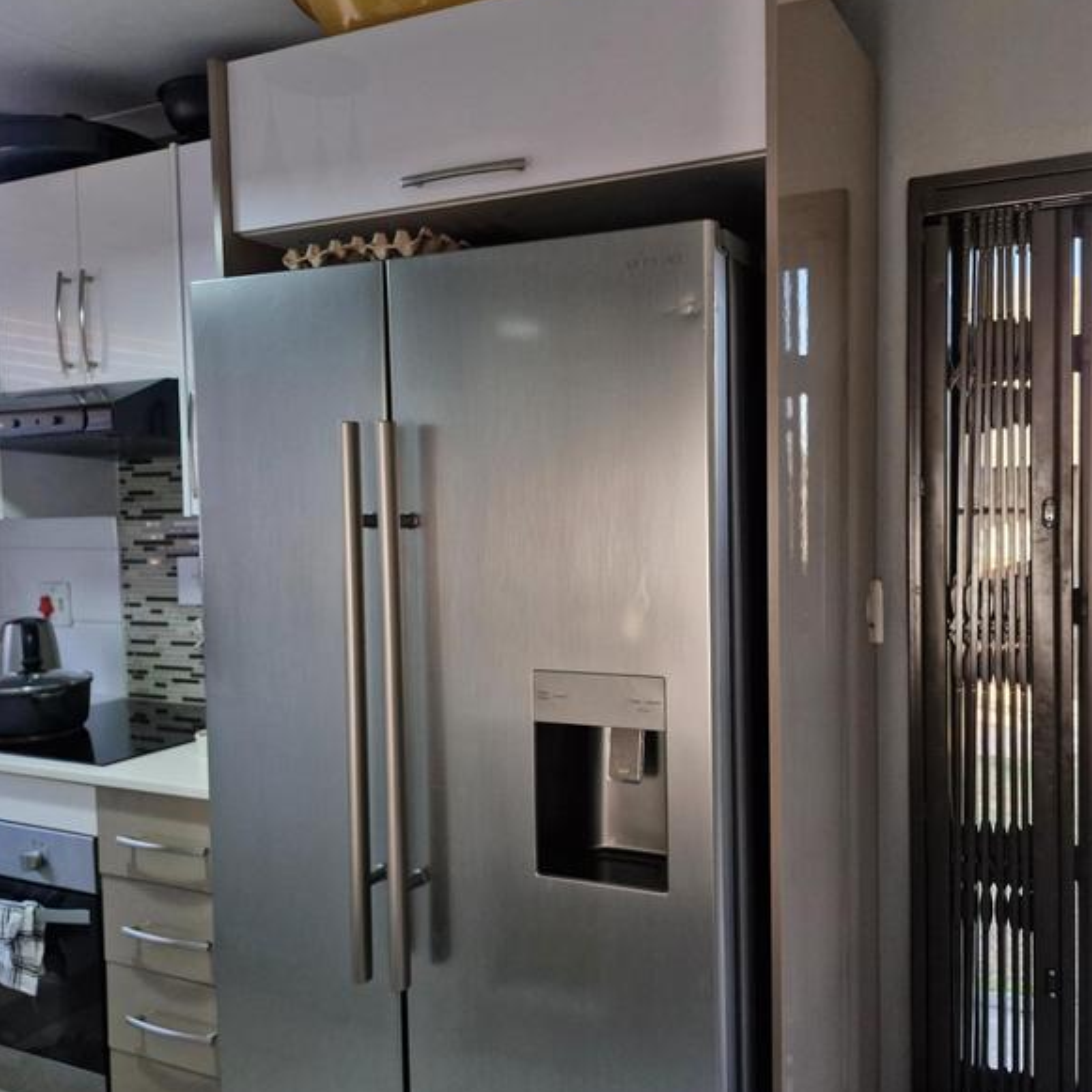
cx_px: 673
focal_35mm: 28
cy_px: 539
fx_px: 999
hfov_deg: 56.7
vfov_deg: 57.3
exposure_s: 1/100
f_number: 1.8
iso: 400
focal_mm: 5.54
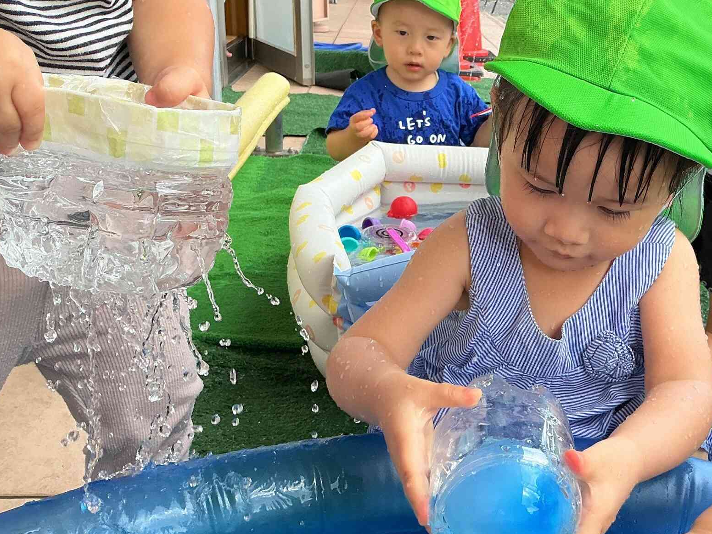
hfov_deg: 41.7
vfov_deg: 32.8
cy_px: 236
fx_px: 905
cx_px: 529
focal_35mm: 44
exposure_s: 1/239
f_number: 1.8
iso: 20
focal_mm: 3
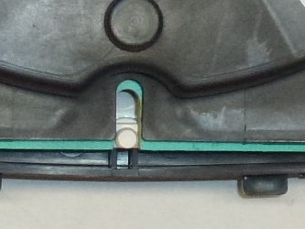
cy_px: -278
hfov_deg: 6.6
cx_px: 116
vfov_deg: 4.8
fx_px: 2653
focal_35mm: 301
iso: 400
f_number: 4.1
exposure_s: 1/200
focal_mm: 8.7
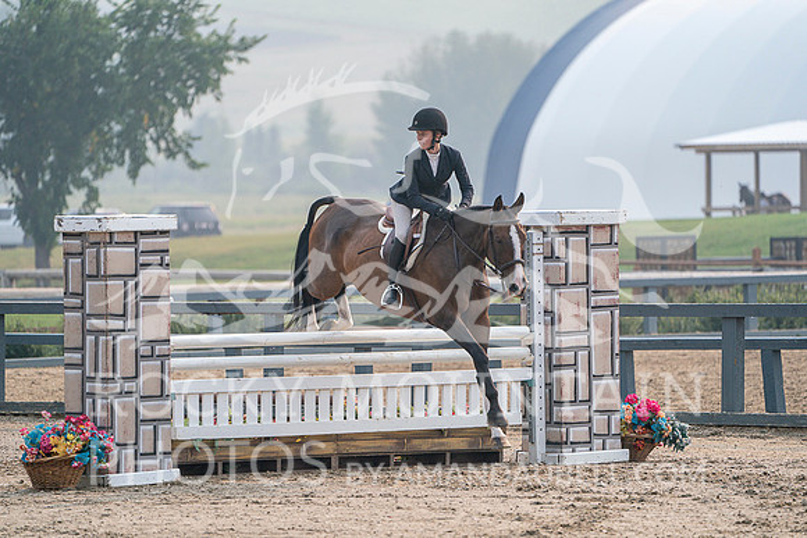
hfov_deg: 5.8
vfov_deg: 3.8
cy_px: 269
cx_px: 404
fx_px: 8027
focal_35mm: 358
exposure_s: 1/1000
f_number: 5.6
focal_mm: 358
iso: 500
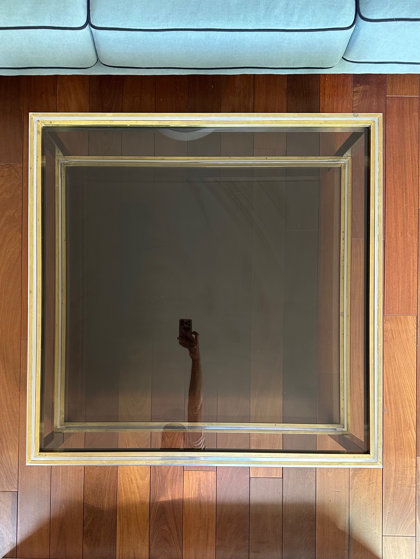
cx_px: 210
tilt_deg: -88.5
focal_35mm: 24
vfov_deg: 71.6
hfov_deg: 56.8
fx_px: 388
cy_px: 280
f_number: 1.78
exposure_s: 1/59
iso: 400
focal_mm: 6.86
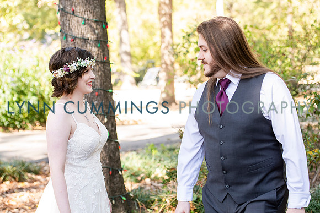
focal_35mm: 70
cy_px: 106
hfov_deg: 28.8
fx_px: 622
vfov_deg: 19.5
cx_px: 160
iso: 400
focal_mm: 70
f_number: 3.5
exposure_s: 1/250
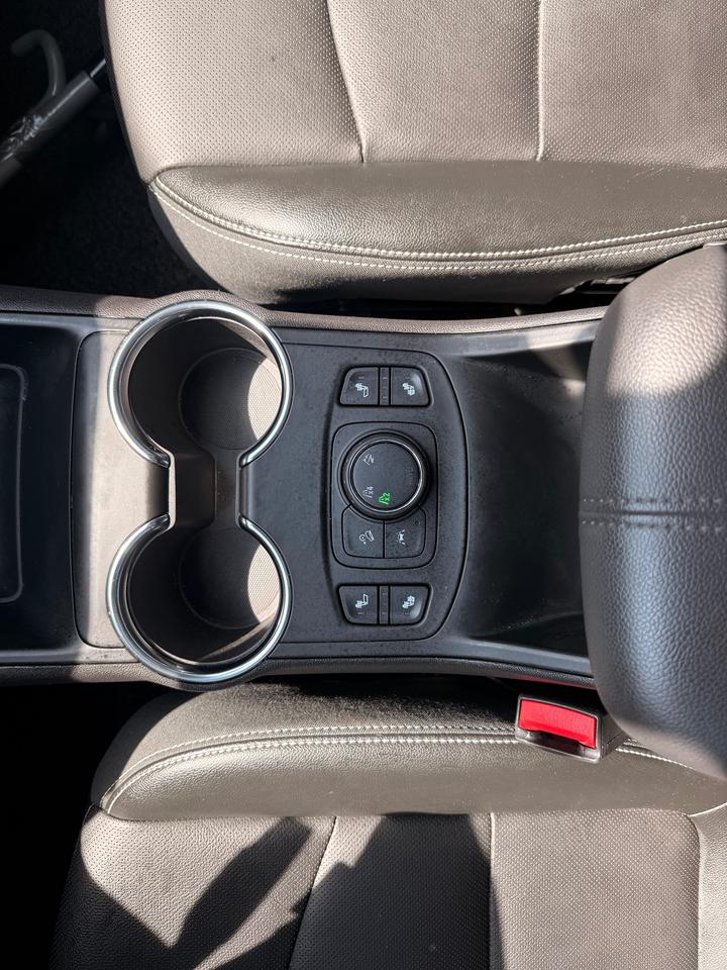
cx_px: 364
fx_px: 672
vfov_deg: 71.6
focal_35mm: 24
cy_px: 485
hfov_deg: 56.8
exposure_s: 1/313
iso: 80
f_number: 1.78
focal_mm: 6.76
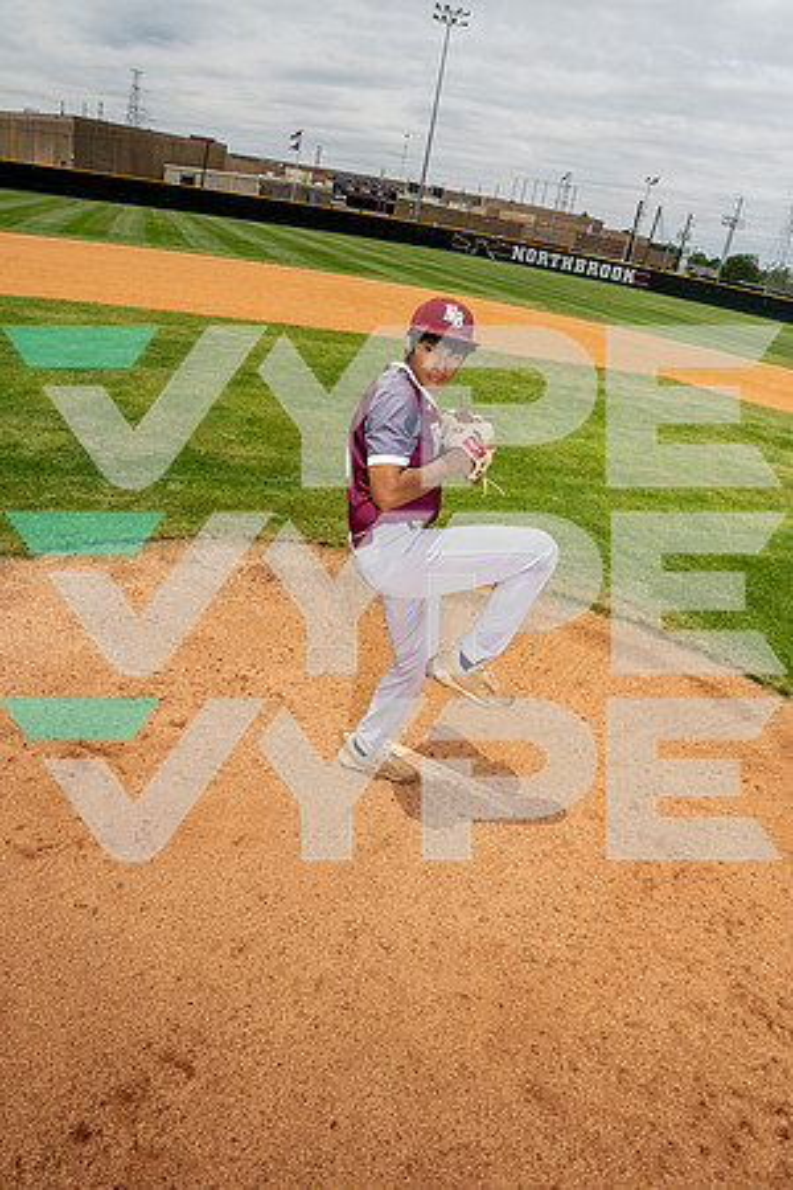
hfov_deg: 53.1
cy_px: 595
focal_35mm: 24
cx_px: 396
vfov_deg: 73.7
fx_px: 793
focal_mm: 24
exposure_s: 1/250
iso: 100
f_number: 10
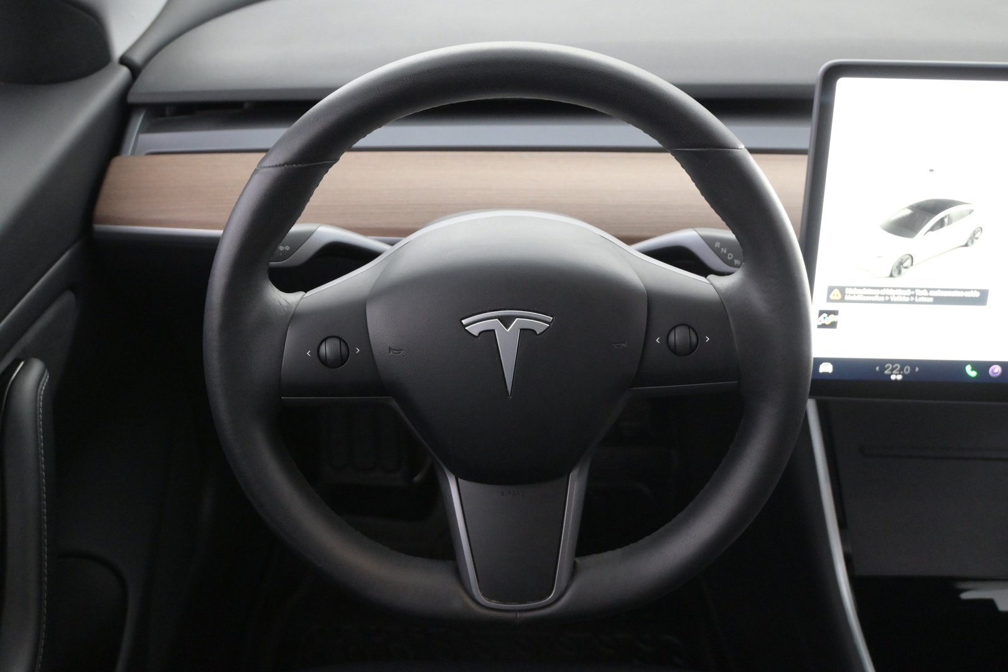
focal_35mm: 41
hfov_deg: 47.2
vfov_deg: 32.4
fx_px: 1155
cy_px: 336
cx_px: 504
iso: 3200
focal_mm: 27.5
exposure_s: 1/40
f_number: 4.5
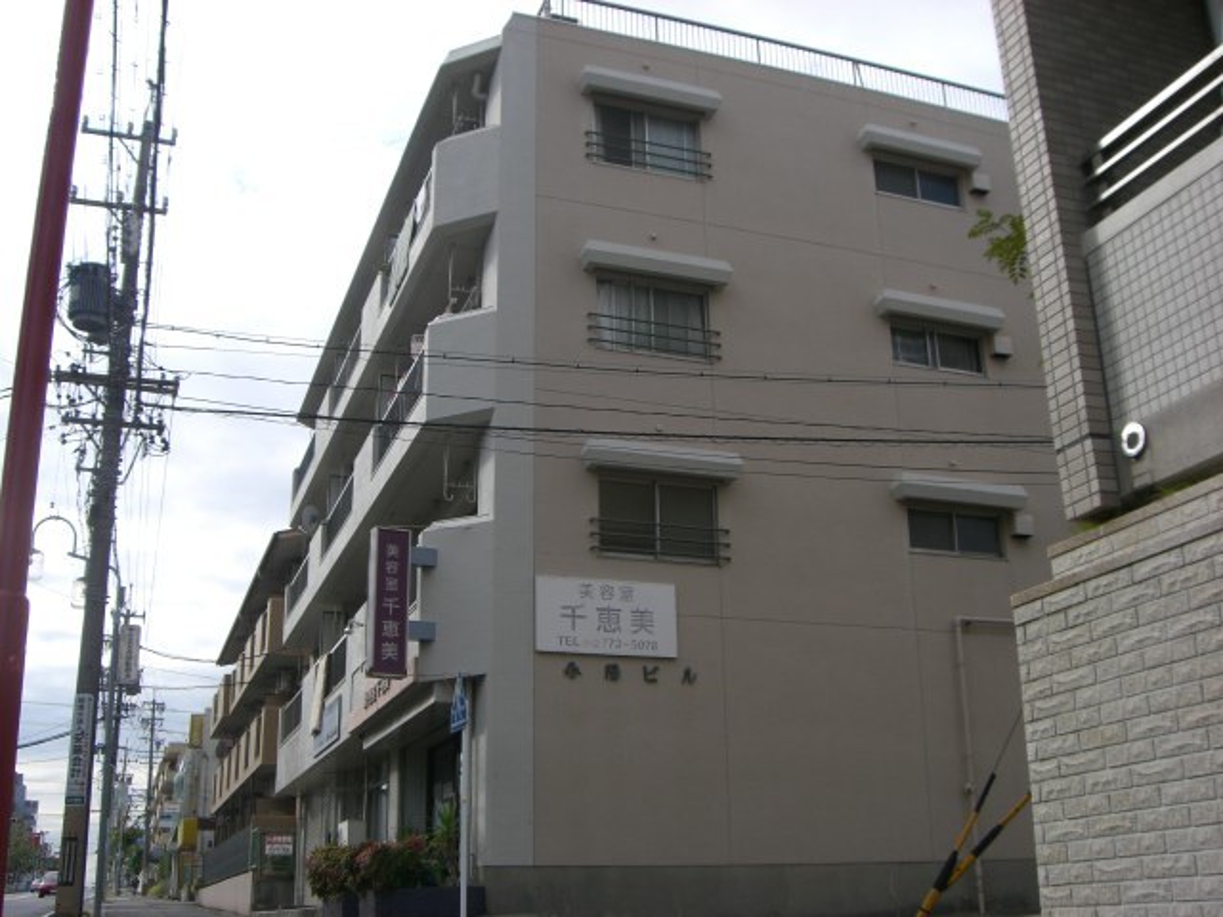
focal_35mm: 38
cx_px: 612
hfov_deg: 49.0
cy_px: 458
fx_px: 1343
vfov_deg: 37.7
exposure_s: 1/500
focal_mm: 6.2
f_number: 4.3
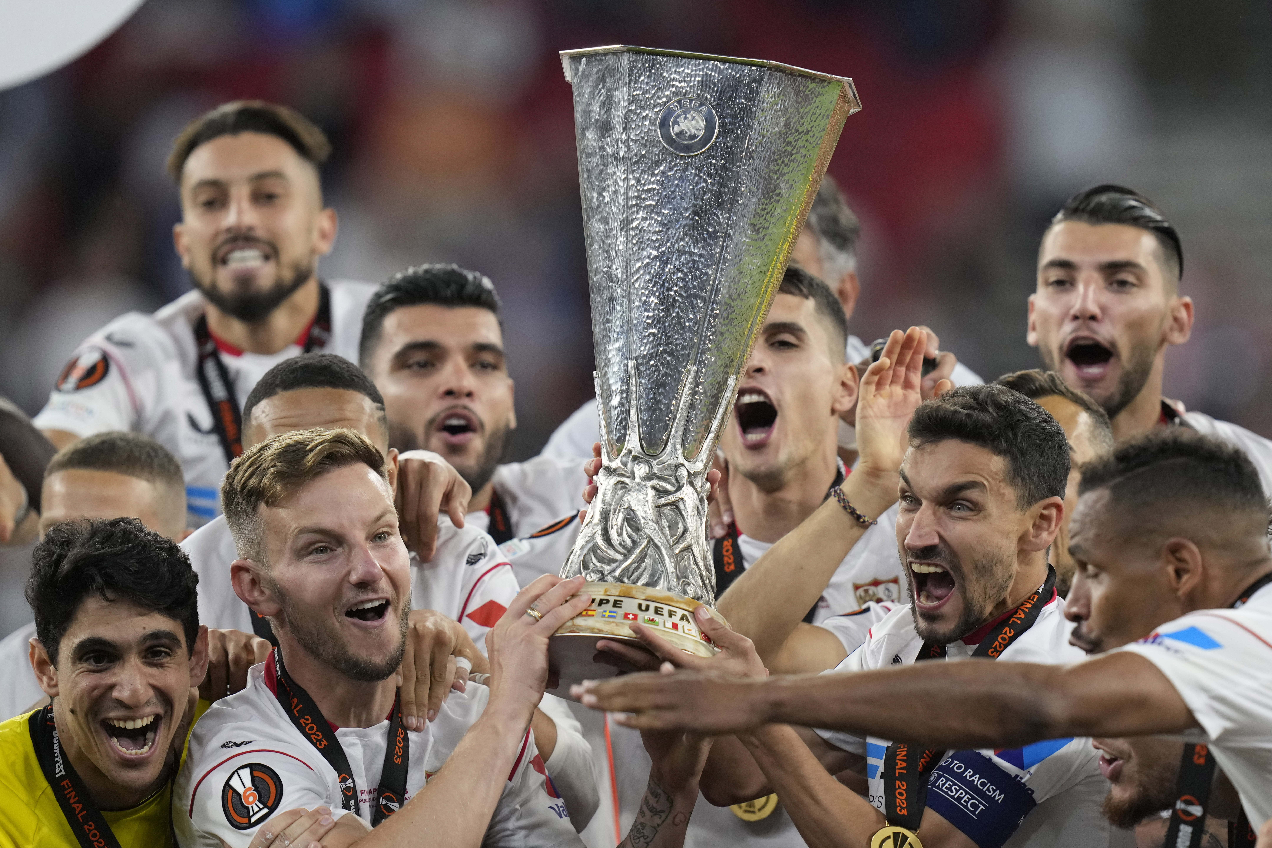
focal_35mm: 400
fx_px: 14132
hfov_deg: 5.2
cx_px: 636
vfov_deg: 3.4
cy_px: 424
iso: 2500
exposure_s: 1/2000
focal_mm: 400
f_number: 3.5
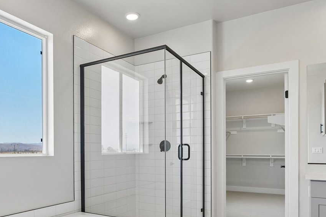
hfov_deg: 63.1
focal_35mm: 29
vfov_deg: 43.8
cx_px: 132
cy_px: 158
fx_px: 263
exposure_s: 1/30
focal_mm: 12
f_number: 8
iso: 160
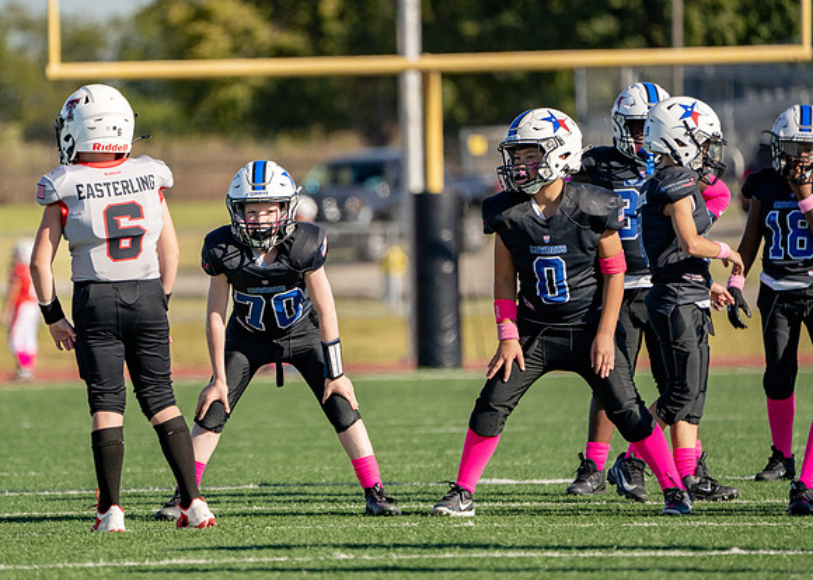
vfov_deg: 2.8
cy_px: 287
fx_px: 11892
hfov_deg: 3.9
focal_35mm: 515
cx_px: 296
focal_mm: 400
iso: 320
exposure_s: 1/2500
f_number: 5.6
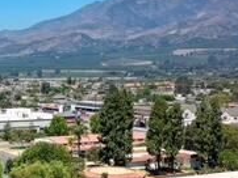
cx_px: 18
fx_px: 585
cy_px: 109
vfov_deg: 17.4
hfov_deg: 22.4
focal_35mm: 85
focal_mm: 6.72
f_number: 1.7
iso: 100
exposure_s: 1/160
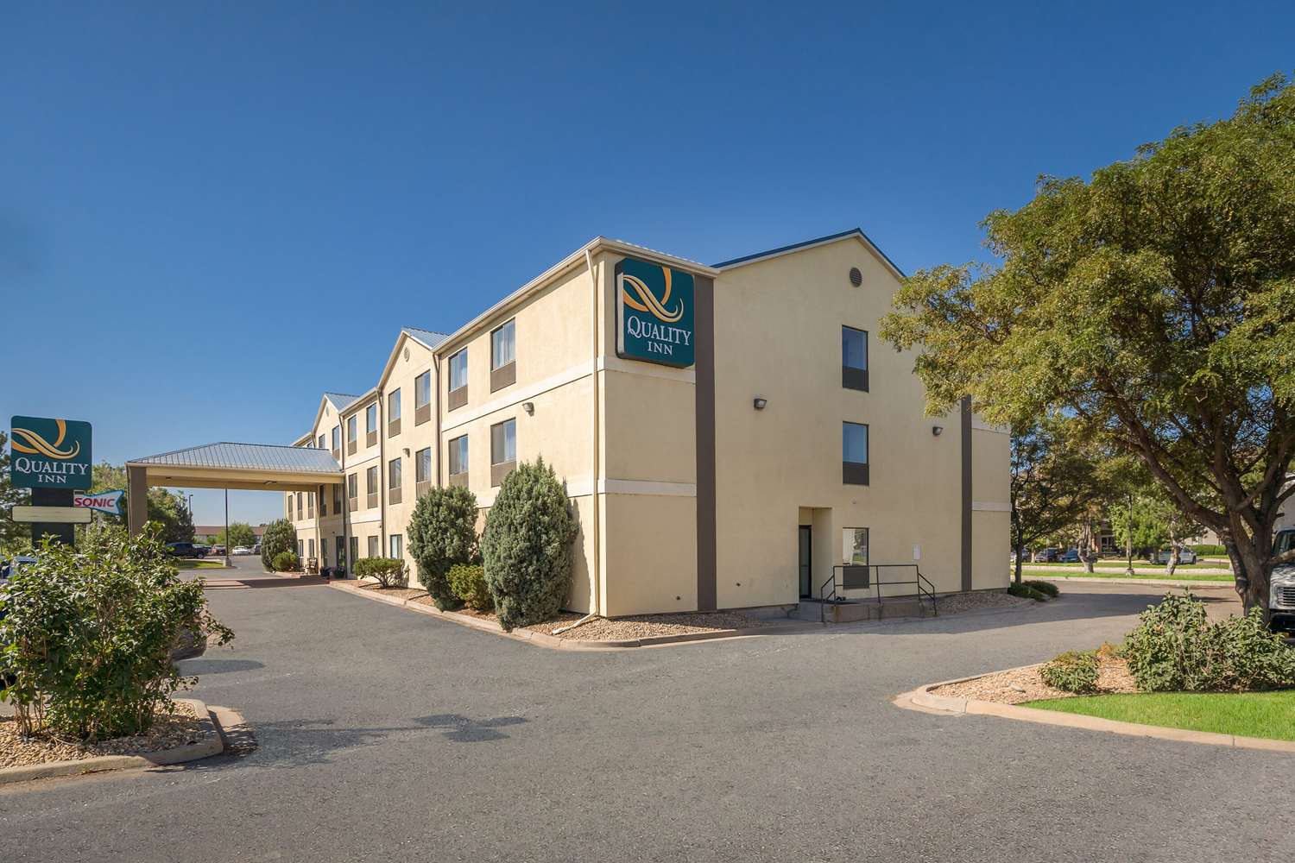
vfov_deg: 72.1
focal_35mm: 16
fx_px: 593
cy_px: 432
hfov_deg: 95.0
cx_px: 648
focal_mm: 11
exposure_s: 1/1500
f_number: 2.8
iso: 100
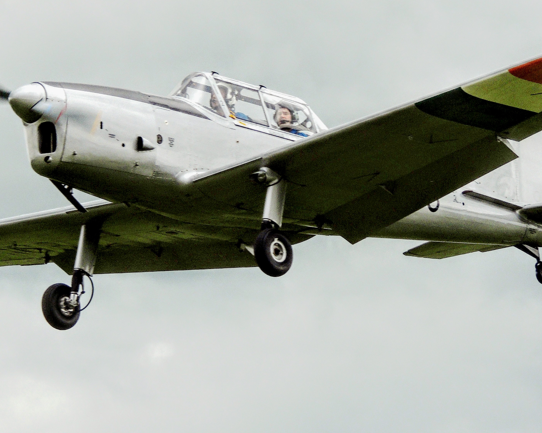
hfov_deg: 7.1
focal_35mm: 271
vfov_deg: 5.7
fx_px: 4347
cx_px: 244
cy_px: 186
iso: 100
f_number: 4.5
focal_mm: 30.3
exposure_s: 1/500
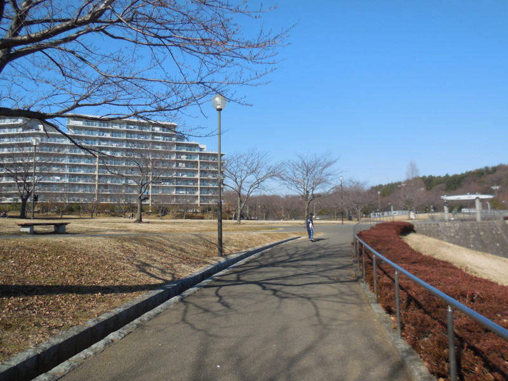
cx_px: 254
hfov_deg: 69.4
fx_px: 367
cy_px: 190
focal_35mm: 25
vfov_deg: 54.9
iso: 125
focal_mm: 4.5
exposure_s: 1/1600
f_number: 3.1
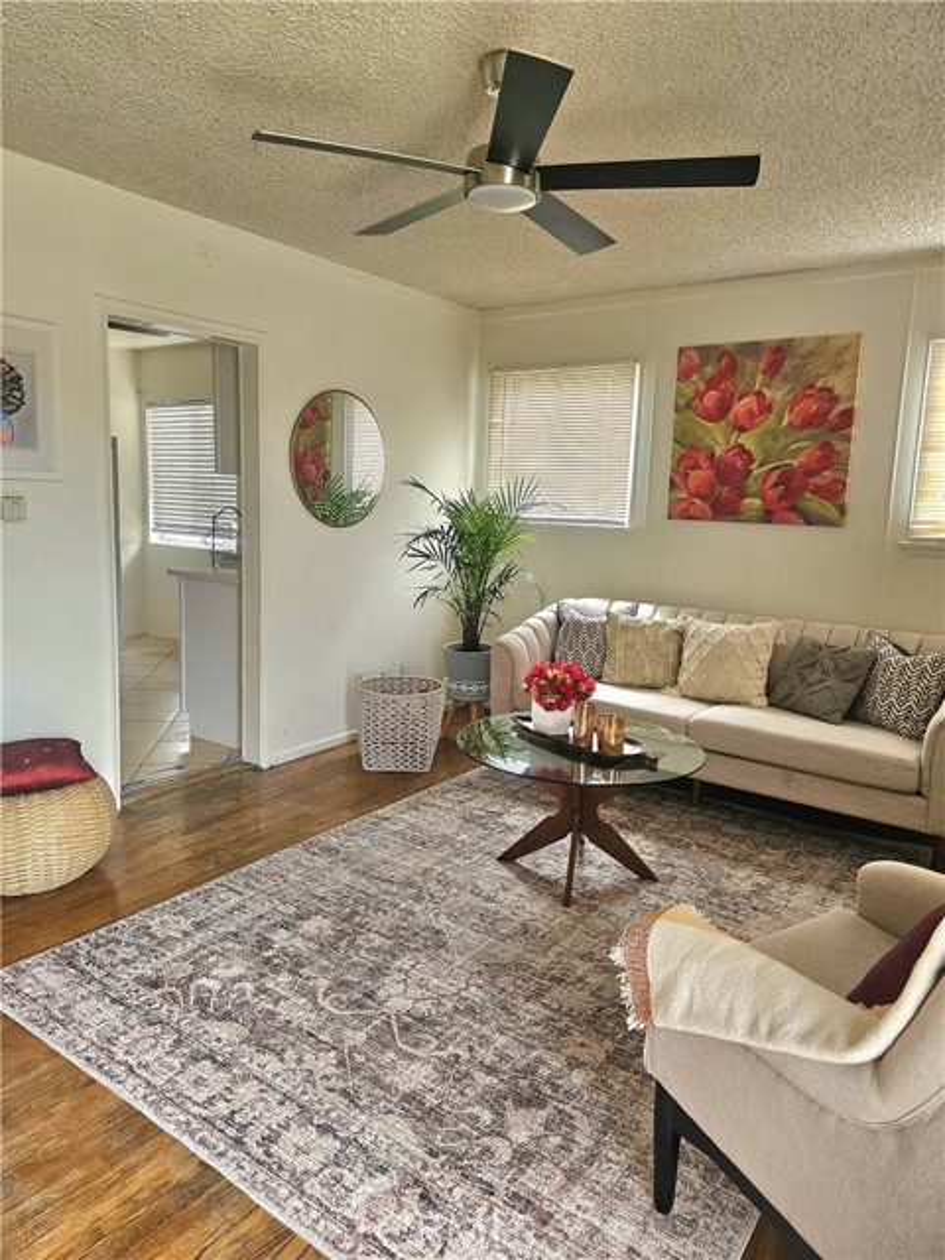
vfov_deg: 73.9
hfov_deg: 58.9
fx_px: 837
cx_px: 472
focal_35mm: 23
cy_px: 630
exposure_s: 1/208
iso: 250
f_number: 1.7
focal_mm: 6.3
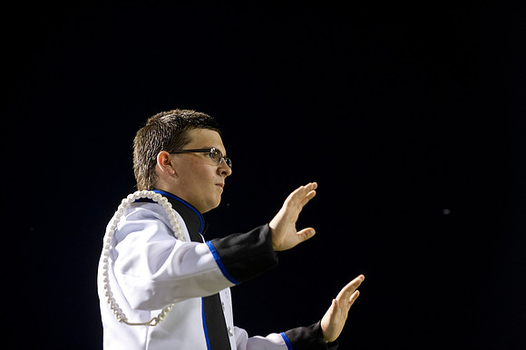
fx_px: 1971
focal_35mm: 135
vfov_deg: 10.1
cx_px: 263
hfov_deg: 15.2
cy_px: 175
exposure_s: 1/125
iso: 3200
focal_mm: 135
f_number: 3.2
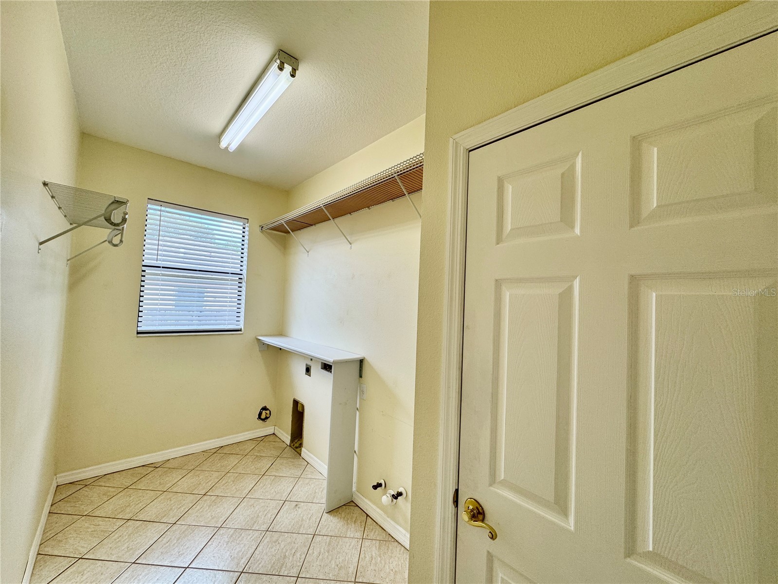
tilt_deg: +2.1
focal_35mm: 14
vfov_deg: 85.7
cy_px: 292
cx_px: 389
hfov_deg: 102.1
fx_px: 315
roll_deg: -2.2
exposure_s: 1/120
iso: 64
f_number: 2.2
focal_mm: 2.22
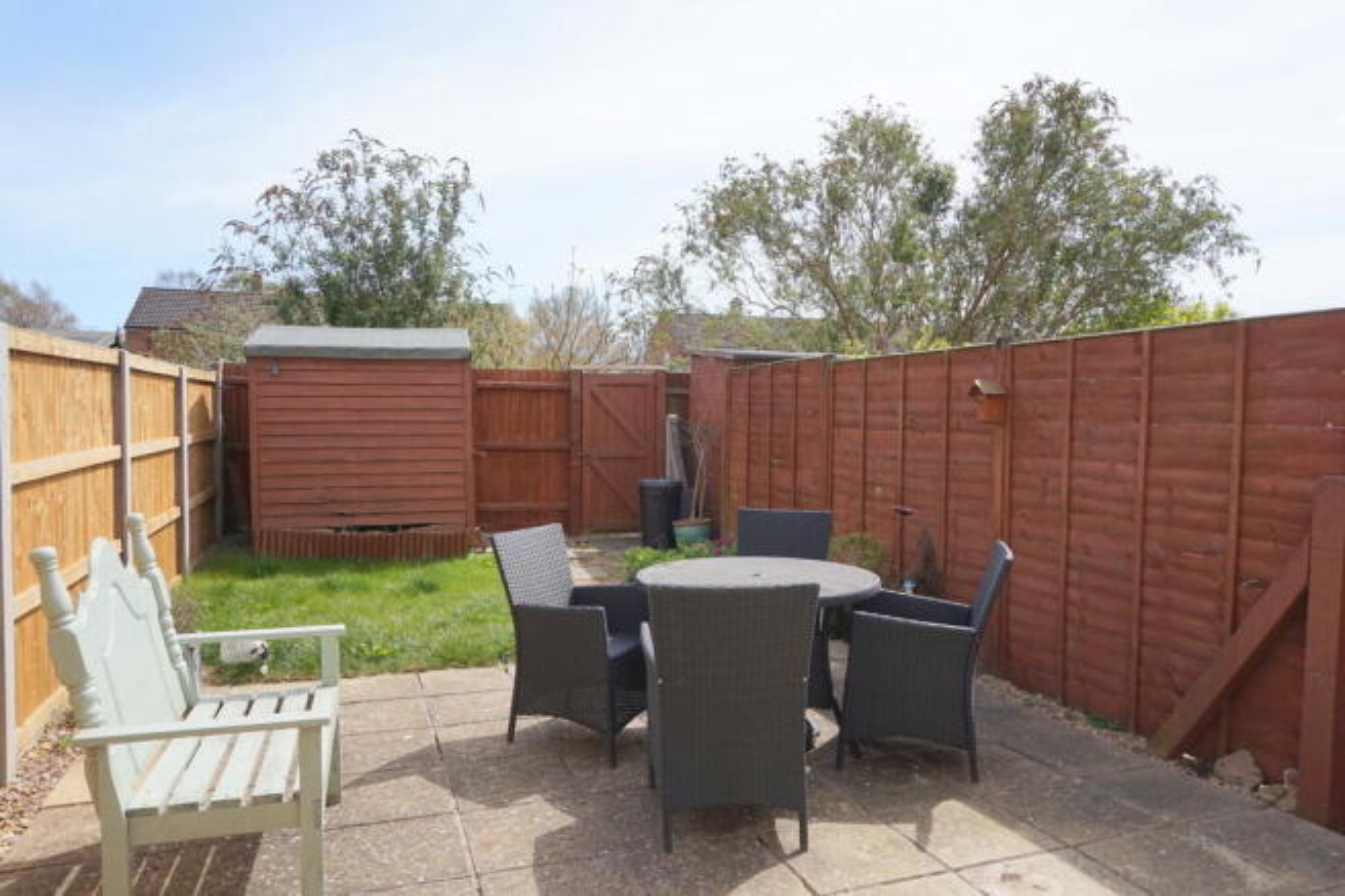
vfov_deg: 53.1
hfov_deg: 73.8
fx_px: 896
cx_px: 672
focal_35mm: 24
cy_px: 448
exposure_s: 1/125
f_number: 10
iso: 100
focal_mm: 16
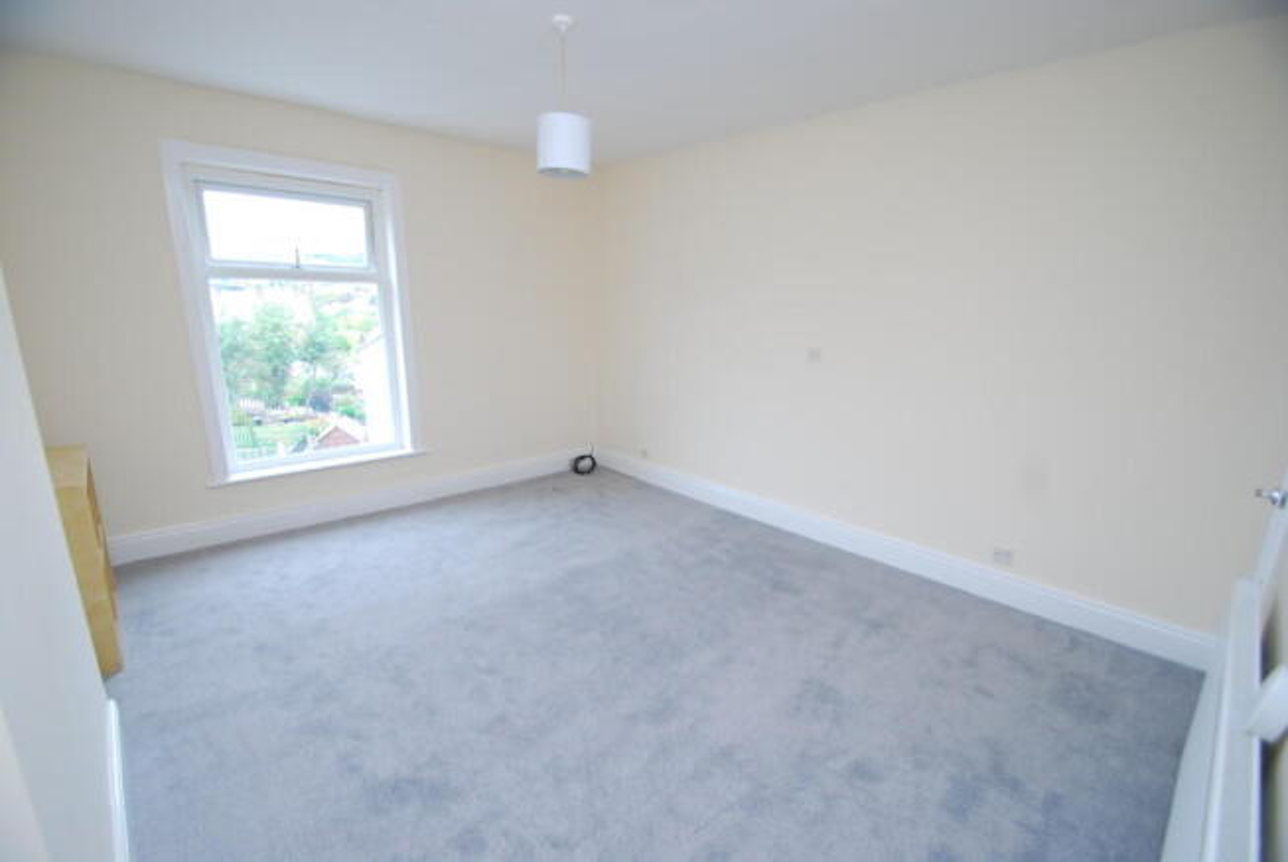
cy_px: 431
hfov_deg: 100.3
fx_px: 537
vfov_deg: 77.5
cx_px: 644
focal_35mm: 15
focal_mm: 10
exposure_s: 1/40
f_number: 3.5
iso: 200
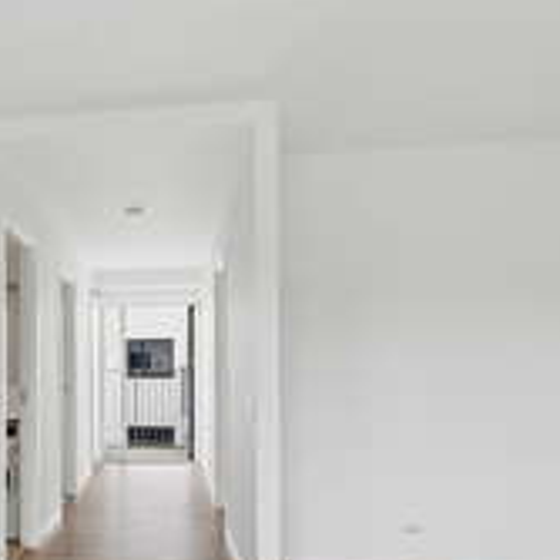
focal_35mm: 32
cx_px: 84
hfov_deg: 47.3
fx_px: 586
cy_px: 382
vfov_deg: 50.0
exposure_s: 1/50
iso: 200
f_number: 8
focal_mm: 10
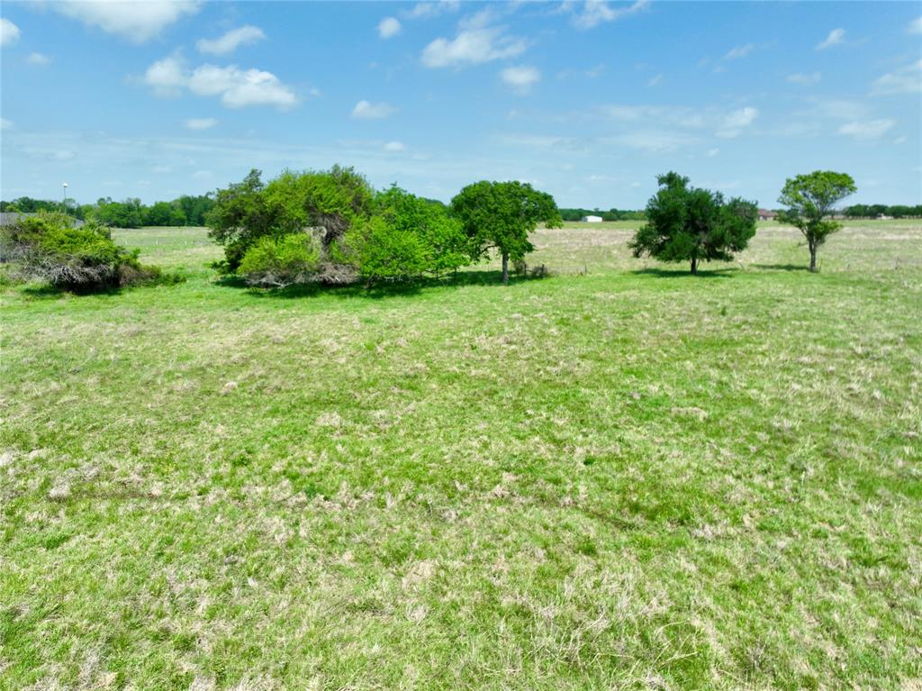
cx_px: 461
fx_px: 639
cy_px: 346
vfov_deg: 56.8
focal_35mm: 24
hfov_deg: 71.6
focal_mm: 12.29
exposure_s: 1/1600
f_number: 2.8
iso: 100
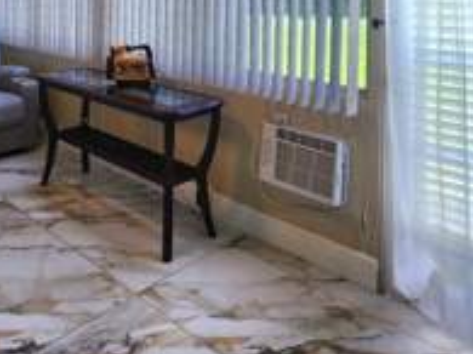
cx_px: 165
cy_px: -4
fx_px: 437
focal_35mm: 32
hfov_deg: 55.9
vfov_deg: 38.8
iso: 64
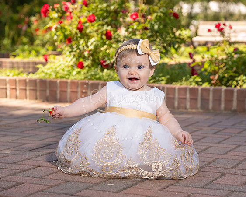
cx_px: 138
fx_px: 752
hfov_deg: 18.6
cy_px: 103
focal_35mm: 103
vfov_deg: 14.9
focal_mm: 78
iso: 500
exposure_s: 1/200
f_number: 5
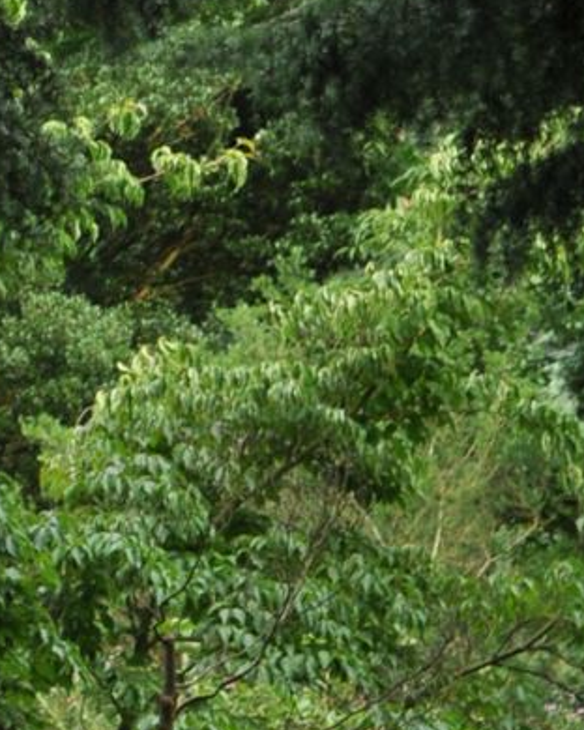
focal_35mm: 245
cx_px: -531
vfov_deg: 7.8
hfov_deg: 6.2
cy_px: -40
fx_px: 5293
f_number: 6.3
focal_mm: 32
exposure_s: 1/160
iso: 200
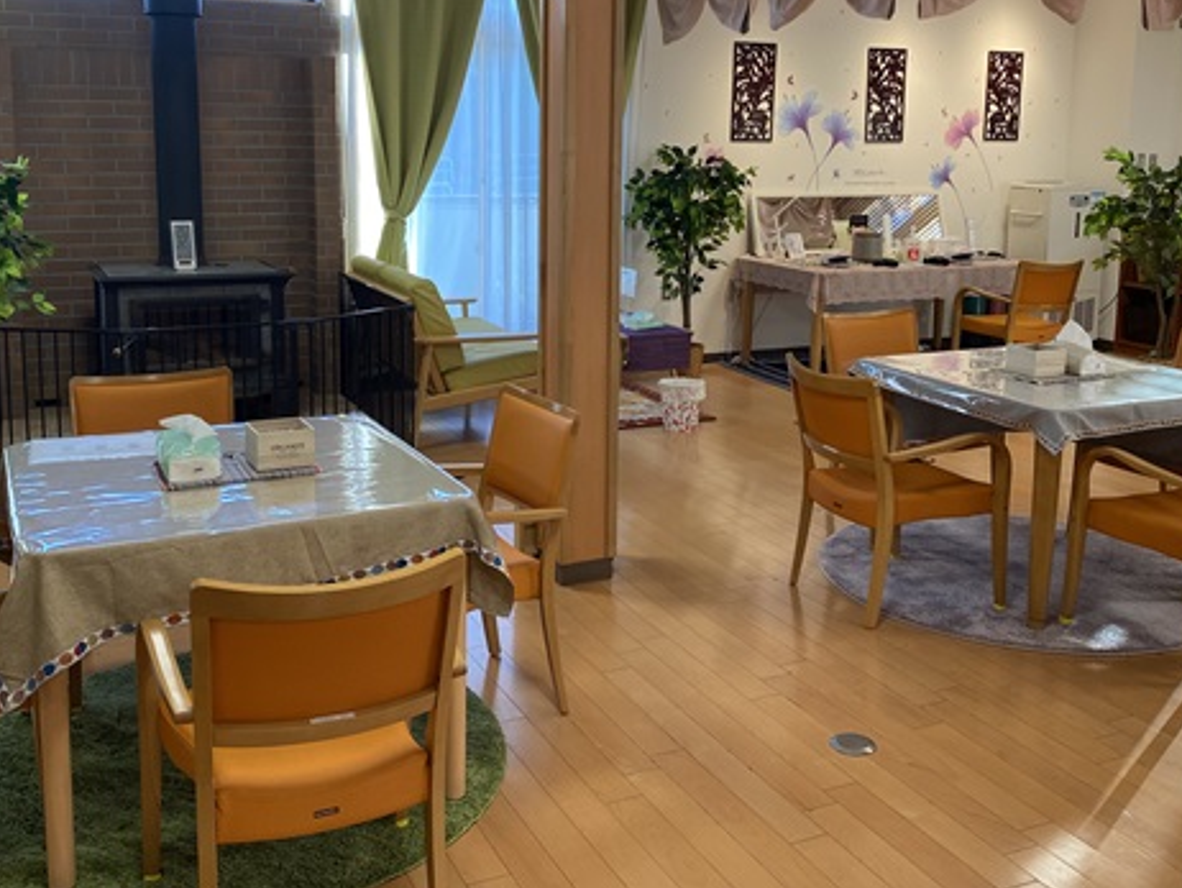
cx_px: 560
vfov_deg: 39.3
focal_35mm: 36
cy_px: 317
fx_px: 1230
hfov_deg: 51.3
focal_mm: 4.25
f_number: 1.8
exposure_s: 1/121
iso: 100
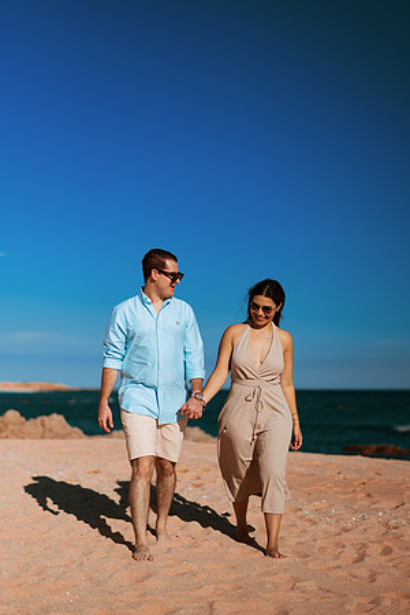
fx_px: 991
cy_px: 308
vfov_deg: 34.5
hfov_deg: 23.4
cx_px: 205
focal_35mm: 58
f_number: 1.8
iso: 50
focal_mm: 58
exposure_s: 1/8000
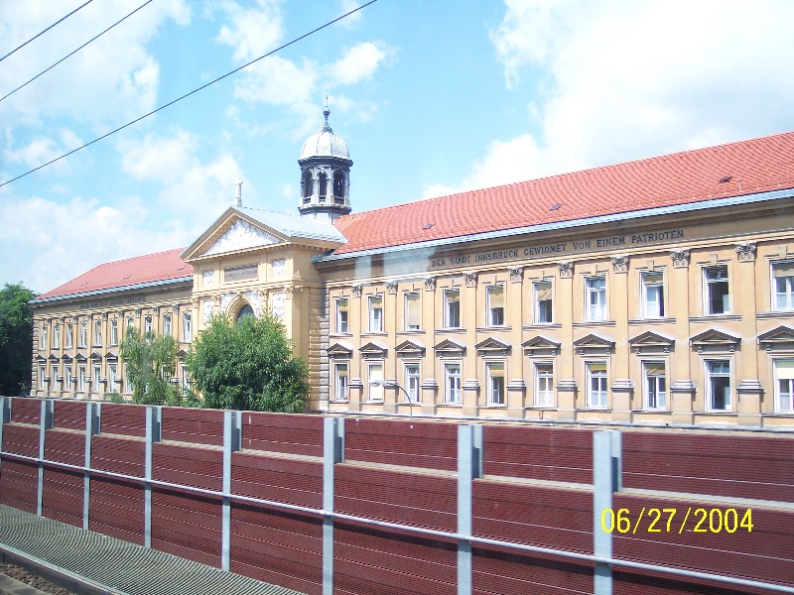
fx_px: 872
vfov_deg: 37.7
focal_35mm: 38
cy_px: 298
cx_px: 397
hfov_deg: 49.0
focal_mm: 8
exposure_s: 1/500
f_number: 2.8
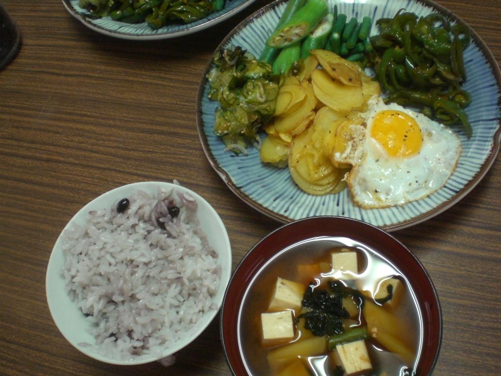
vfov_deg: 37.7
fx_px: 550
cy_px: 188
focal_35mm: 38
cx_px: 250
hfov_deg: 49.0
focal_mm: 6.3
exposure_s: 1/25
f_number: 3.1
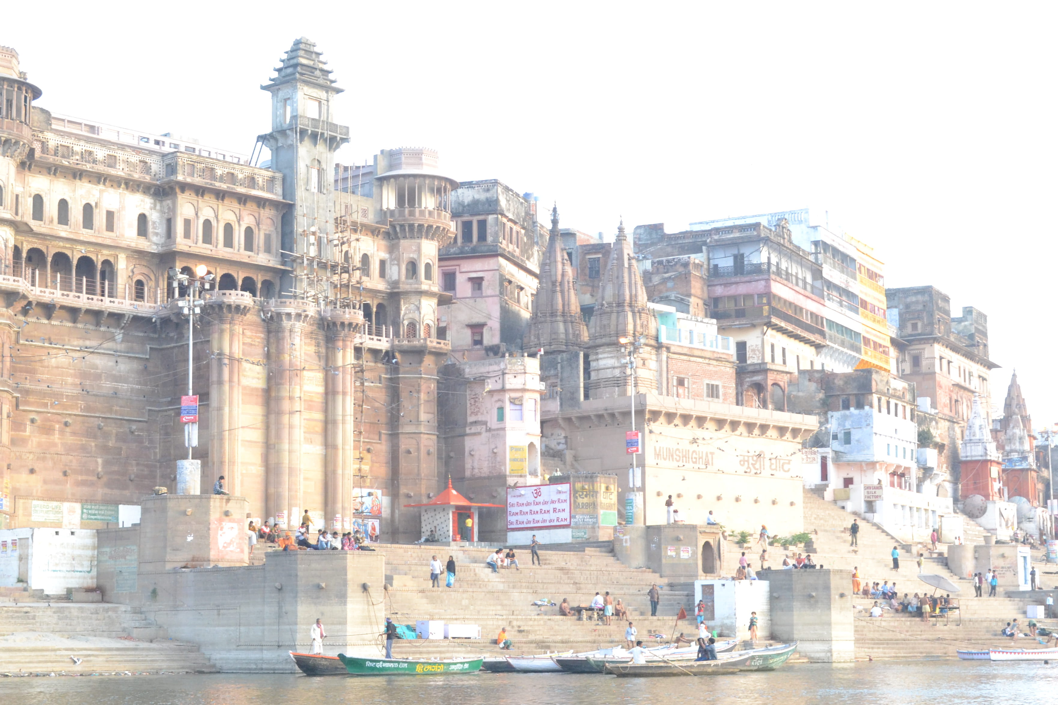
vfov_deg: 20.3
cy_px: 367
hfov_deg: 30.1
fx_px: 1969
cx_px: 544
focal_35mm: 67
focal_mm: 34
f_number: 10
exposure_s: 1/100
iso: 1600
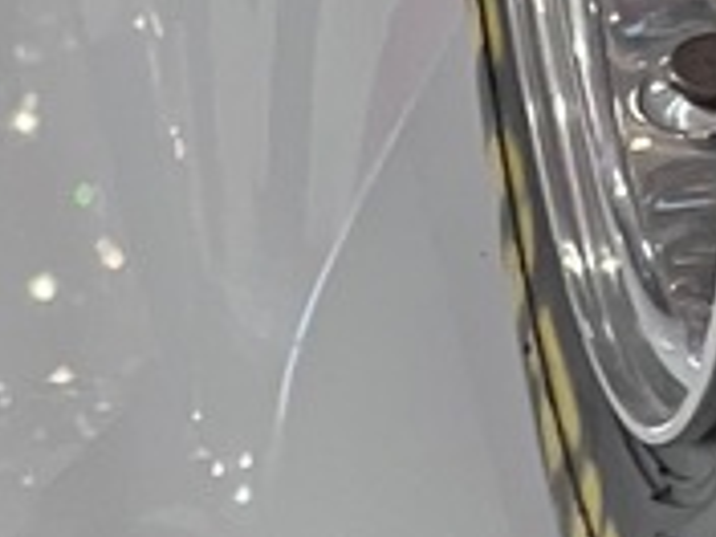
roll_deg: +2.4
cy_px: -1833
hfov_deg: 3.4
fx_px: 12080
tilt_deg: -15.5
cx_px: 854
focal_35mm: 584
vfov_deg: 2.5
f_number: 2.8
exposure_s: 1/100
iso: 200
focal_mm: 9
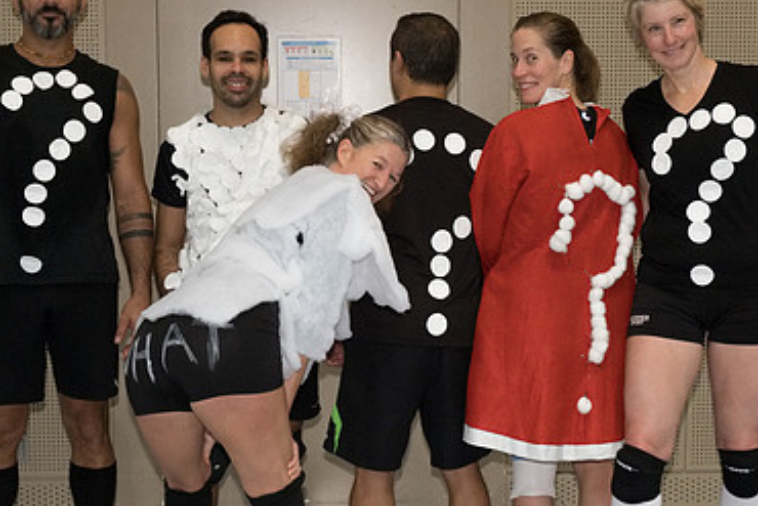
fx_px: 1517
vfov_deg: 18.9
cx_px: 404
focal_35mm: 72
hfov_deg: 28.1
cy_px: 298
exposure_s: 1/500
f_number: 3.2
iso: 5000
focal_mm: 27.4
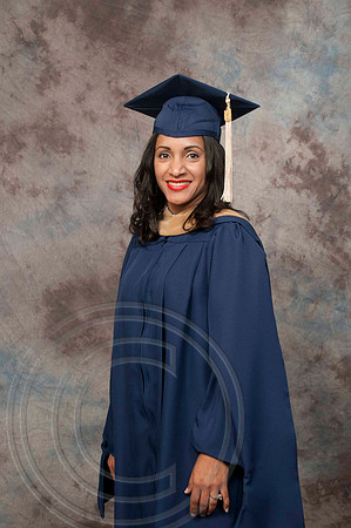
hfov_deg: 18.1
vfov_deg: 27.0
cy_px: 264
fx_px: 1099
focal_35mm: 75
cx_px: 176
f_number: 5.6
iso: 200
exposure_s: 1/125
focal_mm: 50
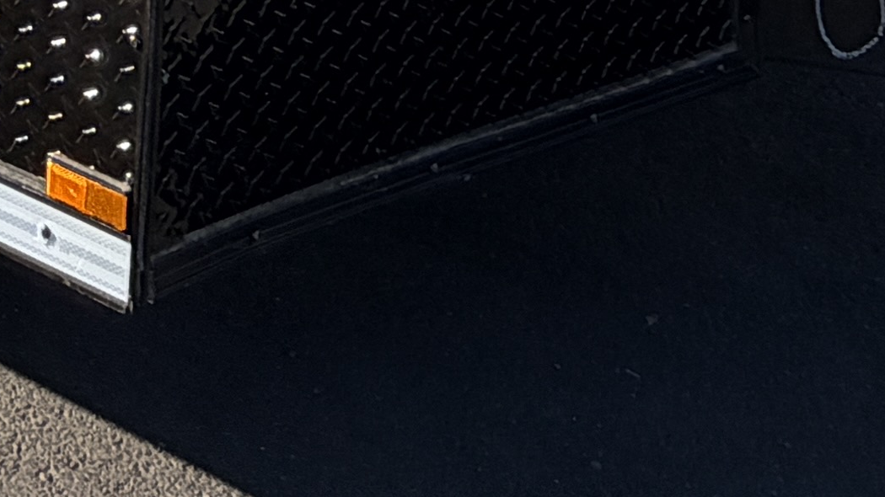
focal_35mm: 83
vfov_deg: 10.3
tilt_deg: +0.6
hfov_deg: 24.4
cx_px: -6
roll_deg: -3.3
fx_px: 1947
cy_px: -1013
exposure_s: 1/569
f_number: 2.2
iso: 40
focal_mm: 2.22
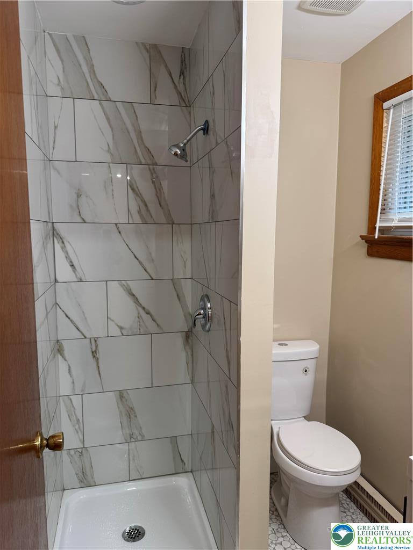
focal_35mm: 24
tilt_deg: -6.2
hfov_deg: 56.8
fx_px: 382
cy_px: 275
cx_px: 206
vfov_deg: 71.6
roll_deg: +1.9
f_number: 1.78
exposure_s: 1/60
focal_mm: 6.76
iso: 125
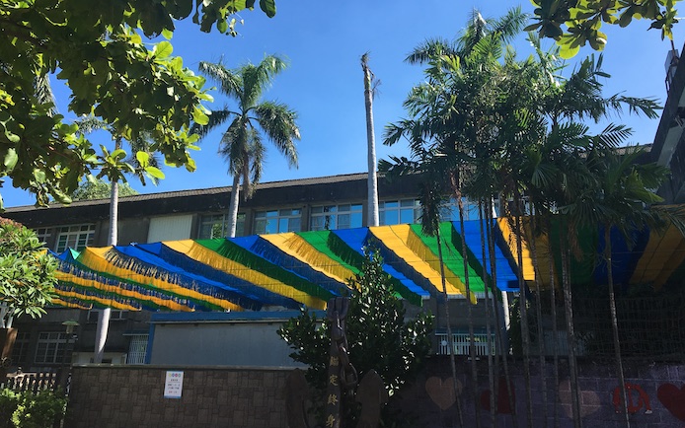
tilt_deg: +19.7
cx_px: 344
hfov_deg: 61.2
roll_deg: -2.2
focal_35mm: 31
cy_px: 180
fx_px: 579
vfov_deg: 40.5
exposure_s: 1/950
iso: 25
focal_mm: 4.15
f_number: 2.2
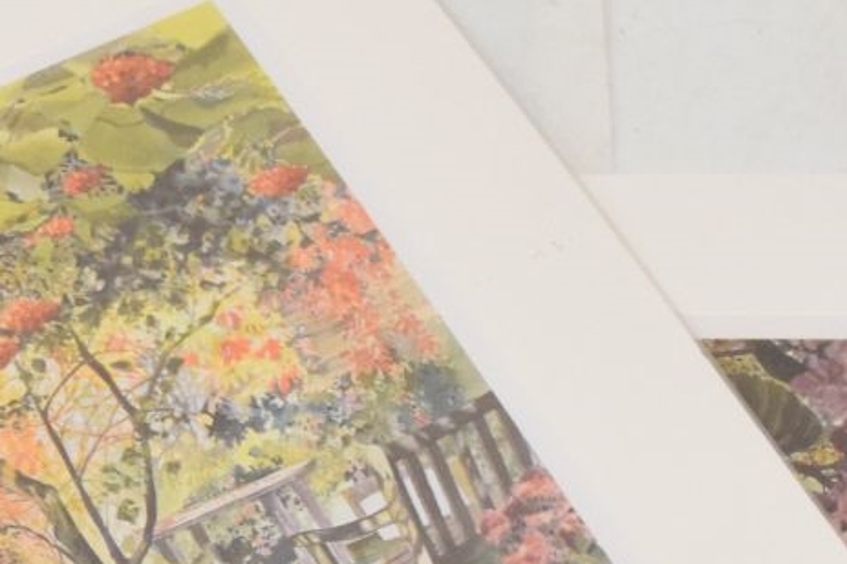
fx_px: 3812
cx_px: -132
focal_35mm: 162
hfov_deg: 12.4
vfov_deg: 8.0
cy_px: 1160
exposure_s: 1/160
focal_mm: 25
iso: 3200
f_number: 6.3
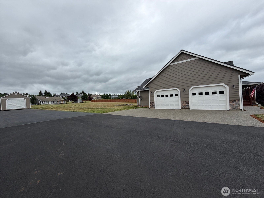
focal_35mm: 14
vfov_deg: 85.7
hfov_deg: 102.1
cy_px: 99
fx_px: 107
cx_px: 132
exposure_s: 1/574
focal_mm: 2.22
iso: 40
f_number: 2.2
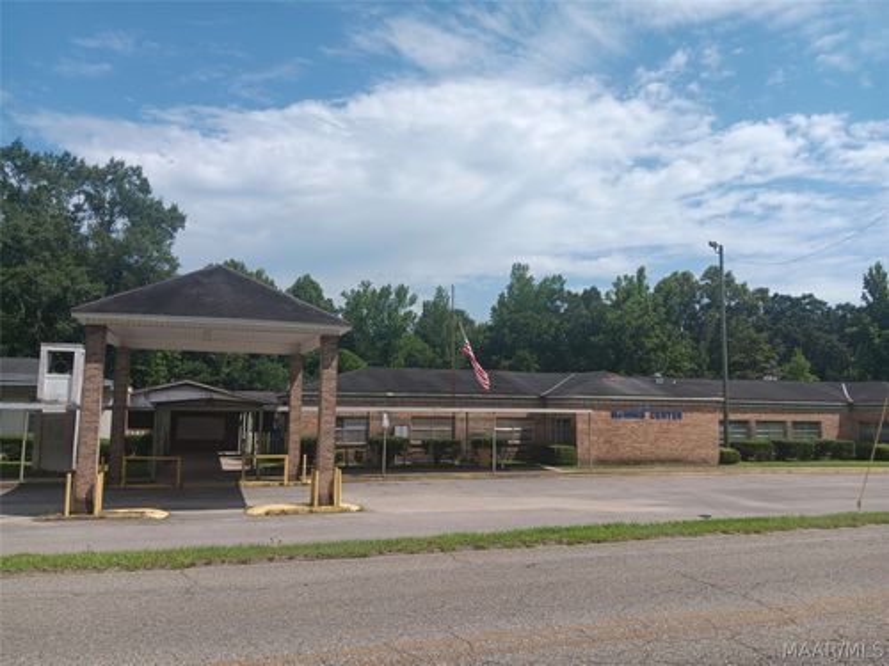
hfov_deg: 67.3
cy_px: 333
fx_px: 668
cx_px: 444
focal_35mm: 26
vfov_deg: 53.1
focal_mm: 3.98
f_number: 1.8
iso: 20
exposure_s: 1/1000
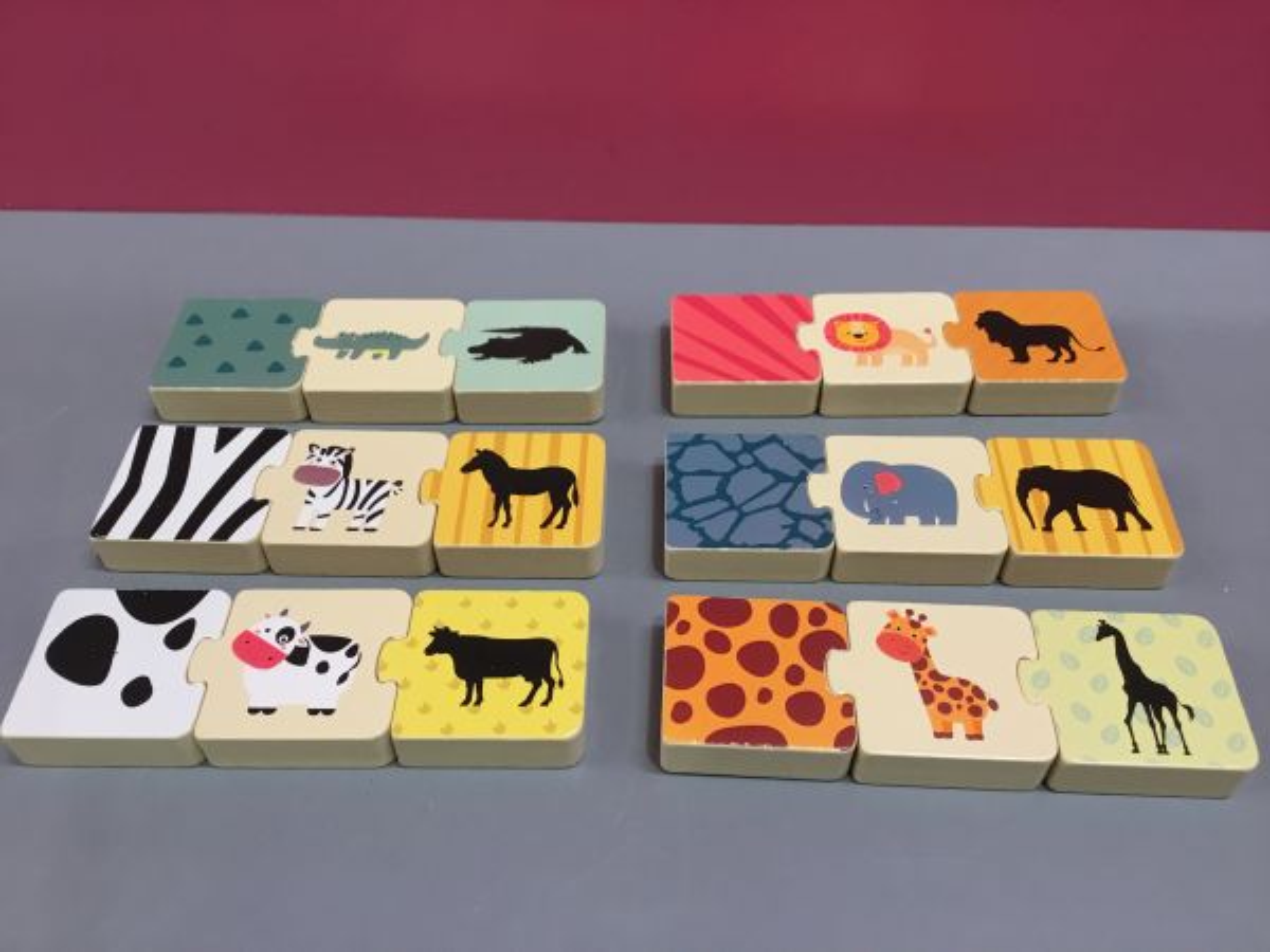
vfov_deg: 45.4
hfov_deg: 58.4
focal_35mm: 31
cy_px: 476
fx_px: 1137
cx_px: 635
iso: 80
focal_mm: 3.3
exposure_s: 1/33
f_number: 2.4
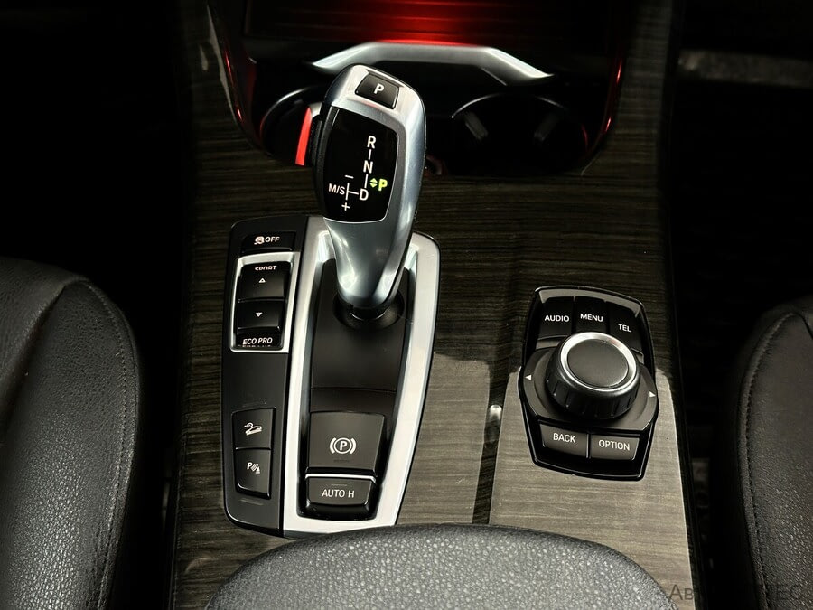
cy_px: 305
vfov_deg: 30.3
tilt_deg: -53.6
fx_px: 1127
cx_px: 406
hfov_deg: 39.7
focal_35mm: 48
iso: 200
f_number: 1.78
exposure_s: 1/33
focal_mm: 6.86
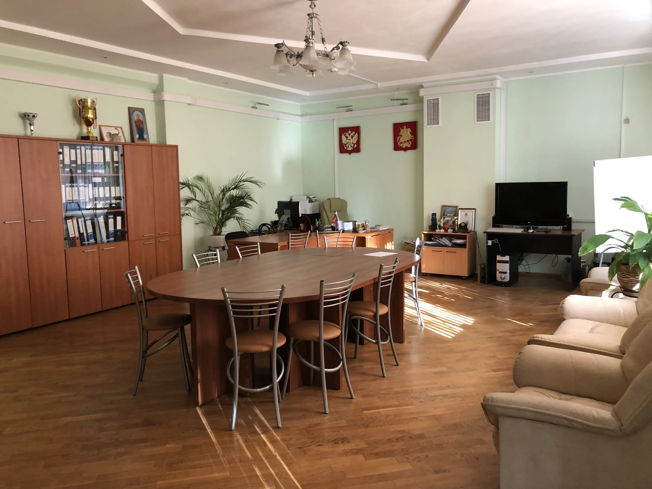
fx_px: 527
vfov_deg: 49.7
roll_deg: +0.7
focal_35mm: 28
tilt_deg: -4.7
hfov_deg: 63.4
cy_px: 244
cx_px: 326
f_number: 1.8
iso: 64
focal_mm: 4
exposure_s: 1/17
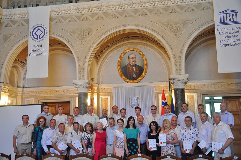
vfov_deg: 36.8
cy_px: 80
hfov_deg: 53.2
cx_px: 120
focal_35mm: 36
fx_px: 241
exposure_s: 1/30
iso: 1100
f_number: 4.5
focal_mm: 24
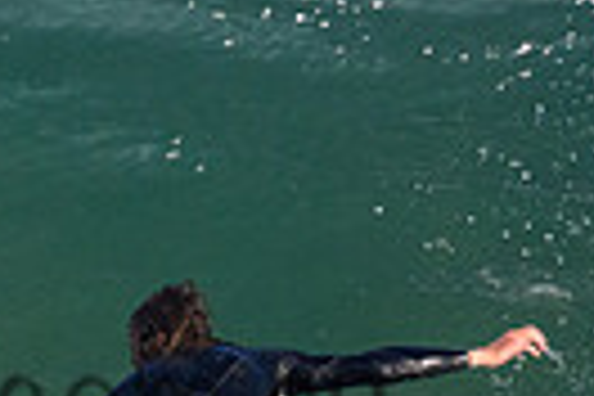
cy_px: 358
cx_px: -90
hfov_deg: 0.6
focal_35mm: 3513
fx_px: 57960
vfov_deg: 0.4
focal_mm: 800
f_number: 11
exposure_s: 1/2000
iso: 2500
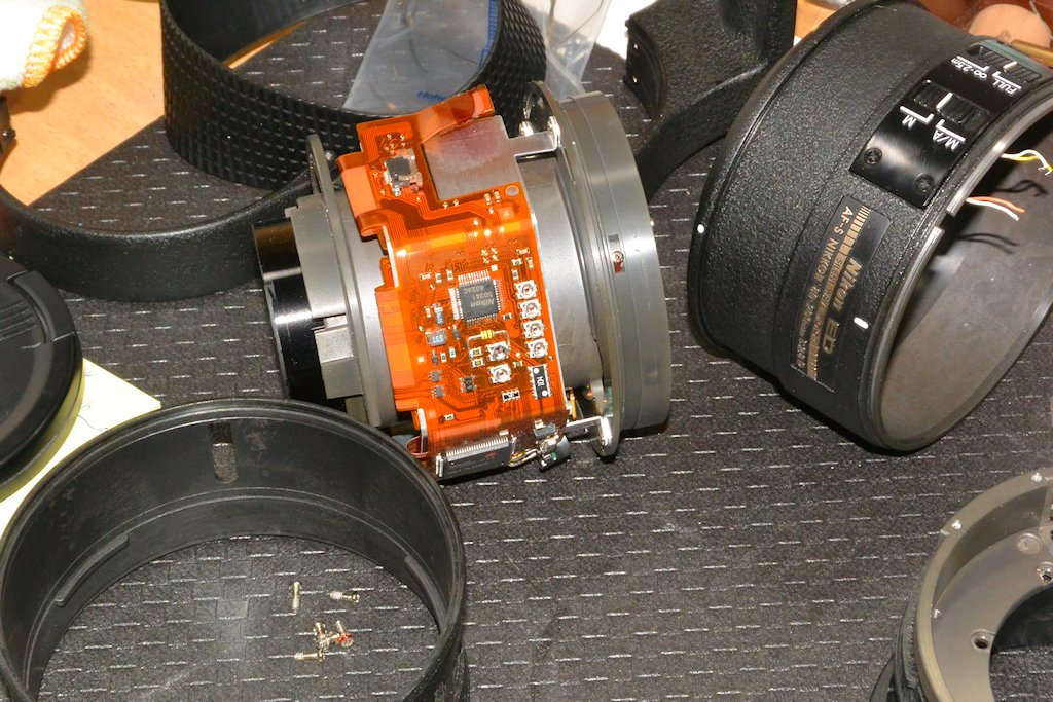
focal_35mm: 81
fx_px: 2369
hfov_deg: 25.1
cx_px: 526
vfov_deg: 16.9
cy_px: 351
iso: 800
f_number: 16
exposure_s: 1/60
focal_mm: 30
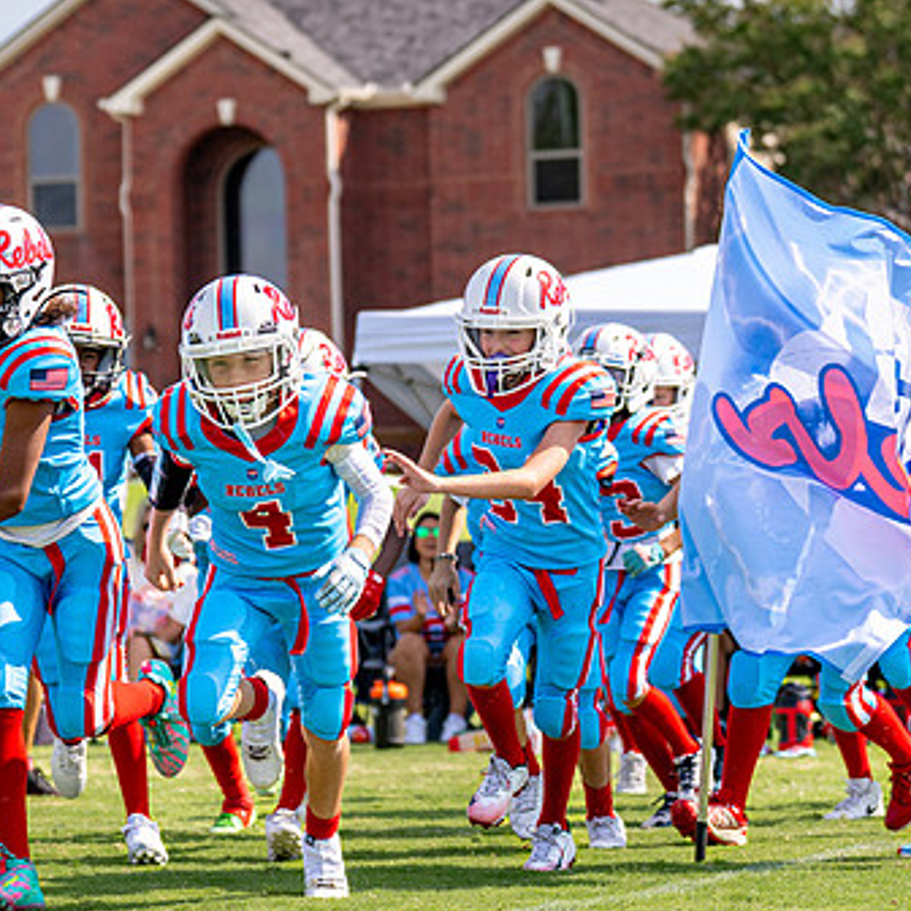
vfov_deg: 10.0
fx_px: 5181
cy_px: 524
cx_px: 365
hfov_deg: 10.0
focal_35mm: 174
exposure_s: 1/2000
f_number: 2.8
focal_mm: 77
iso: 160
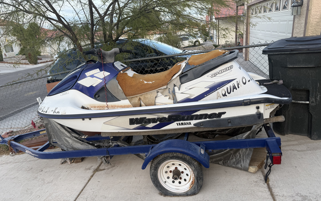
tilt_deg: -20.2
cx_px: 158
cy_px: 113
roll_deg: +5.5
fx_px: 227
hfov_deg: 70.4
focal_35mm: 26
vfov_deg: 47.5
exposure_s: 1/121
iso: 100
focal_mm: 6.76
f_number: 1.78
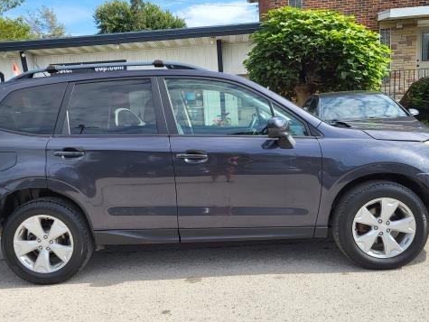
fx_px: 434
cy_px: 164
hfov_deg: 52.6
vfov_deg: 40.7
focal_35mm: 35
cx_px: 210
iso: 40
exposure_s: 1/1380
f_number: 1.8
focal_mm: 5.4
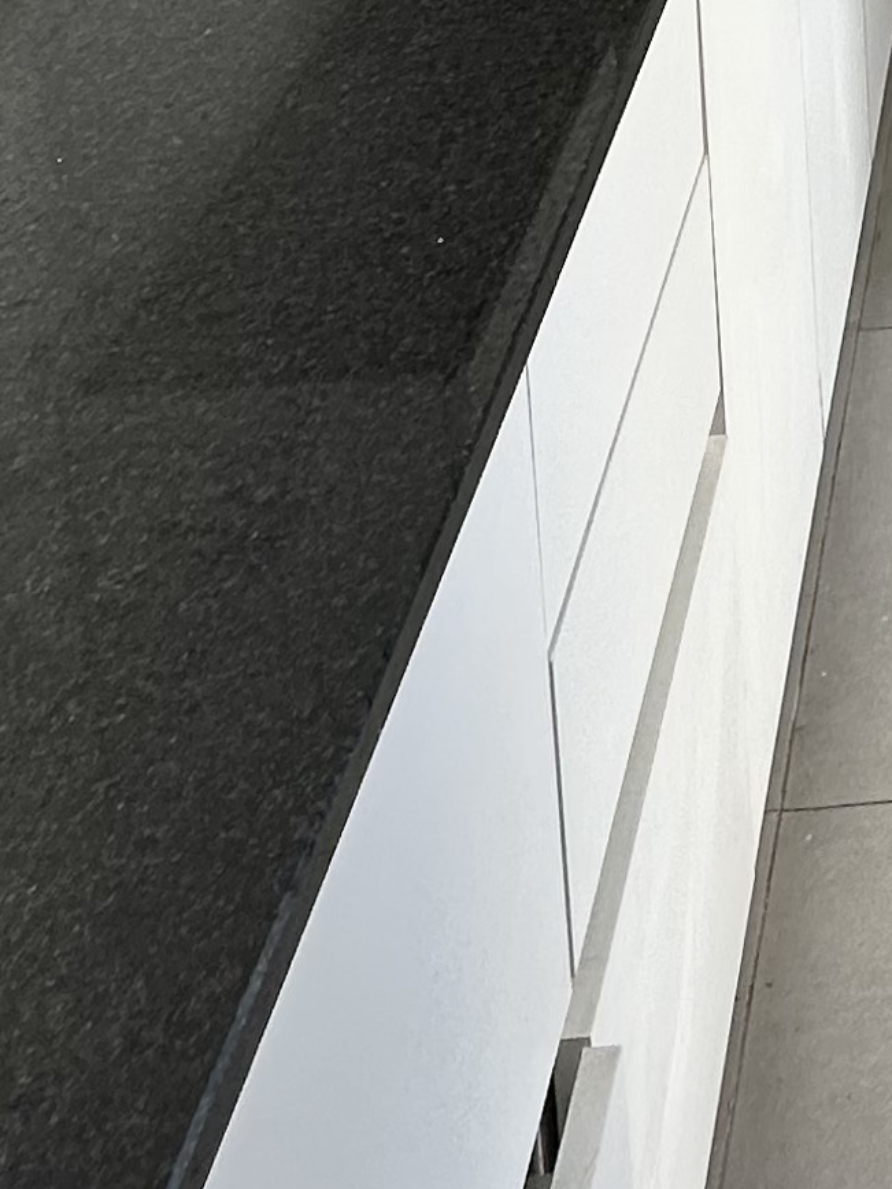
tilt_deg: -8.4
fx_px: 2233
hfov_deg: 20.0
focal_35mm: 65
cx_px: 1272
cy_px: -678
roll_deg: +0.3
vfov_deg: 23.0
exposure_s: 1/103
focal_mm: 2.22
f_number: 2.2
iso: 40
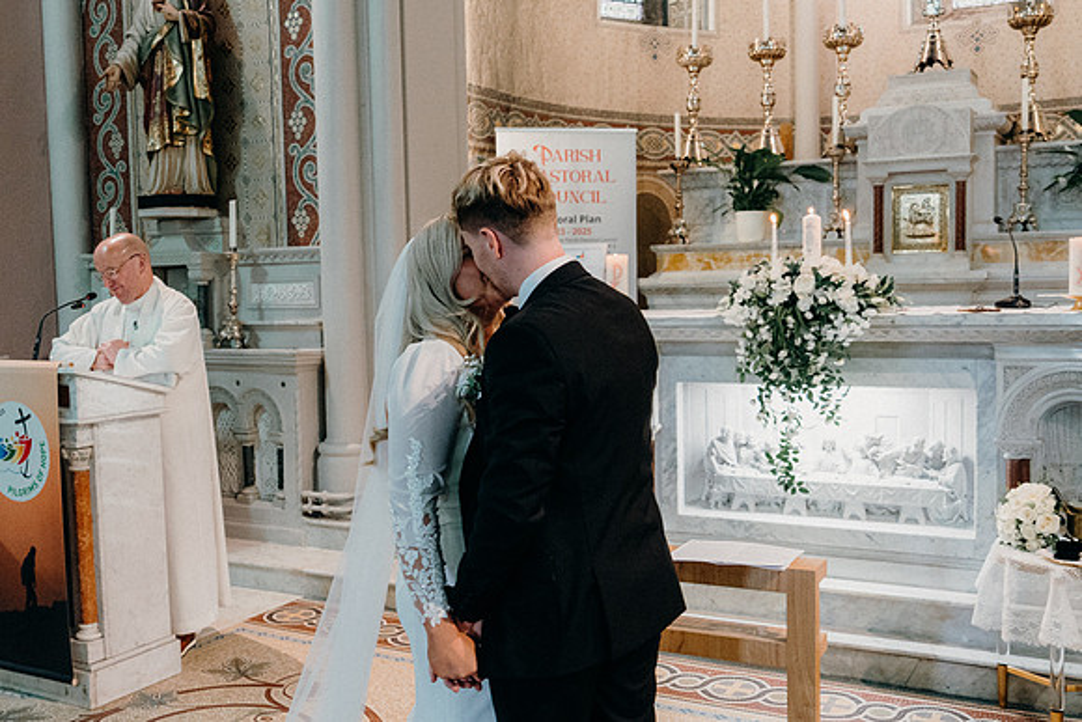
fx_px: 1082
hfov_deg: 53.1
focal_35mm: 36
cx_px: 541
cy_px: 361
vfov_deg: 36.9
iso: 3200
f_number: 3.5
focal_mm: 24
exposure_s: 1/160
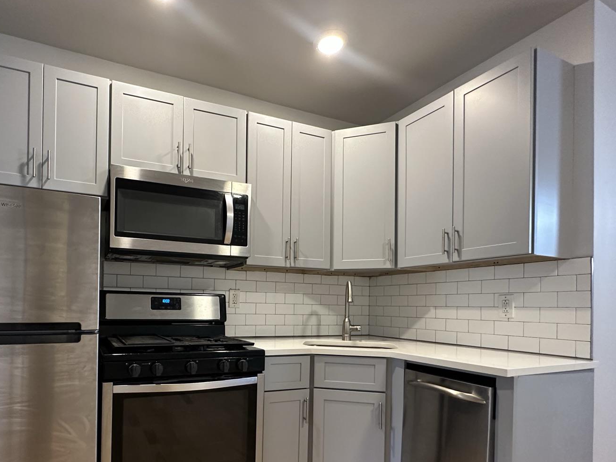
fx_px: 391
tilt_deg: +2.2
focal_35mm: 22
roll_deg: -0.8
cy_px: 305
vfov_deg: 59.8
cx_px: 245
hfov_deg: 75.5
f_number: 2.2
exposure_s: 1/60
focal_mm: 2.22
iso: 250
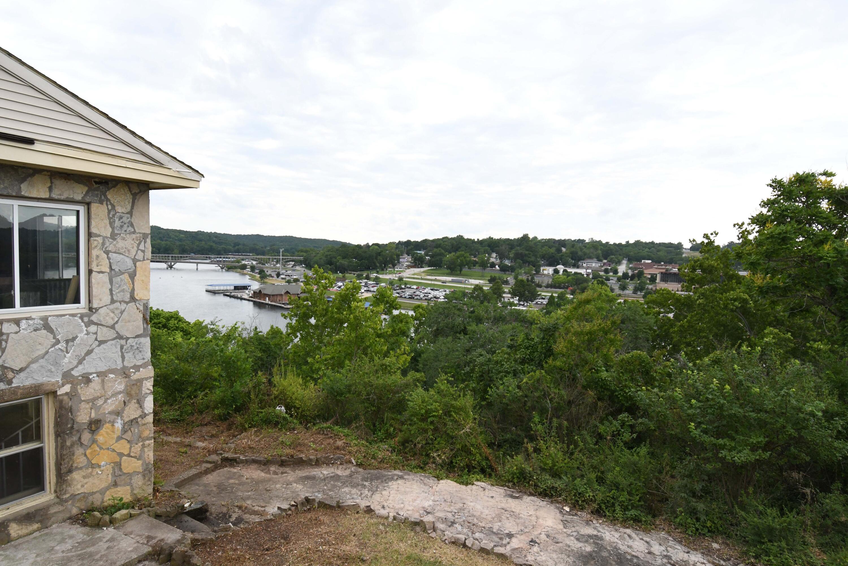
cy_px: 283
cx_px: 424
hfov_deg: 86.9
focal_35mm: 19
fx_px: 448
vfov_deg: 64.6
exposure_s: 1/1000
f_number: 7.1
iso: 1000
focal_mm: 13
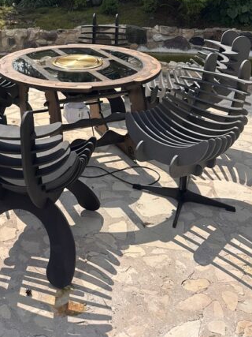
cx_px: 58
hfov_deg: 31.5
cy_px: 45
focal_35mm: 45
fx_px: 437
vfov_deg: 39.6
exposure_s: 1/3861
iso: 80
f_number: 1.78
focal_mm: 6.86
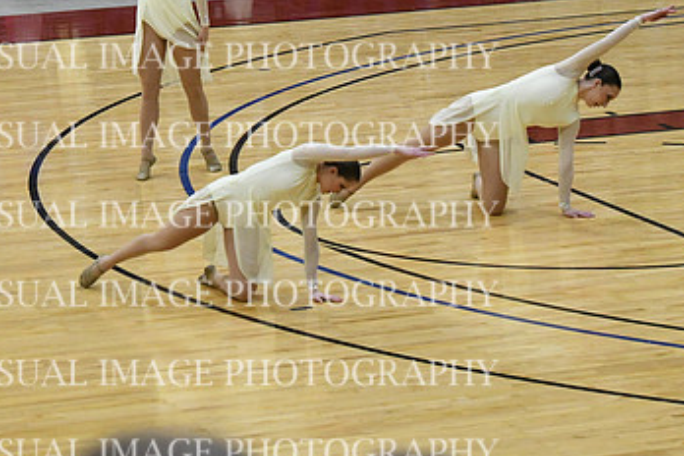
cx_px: 214
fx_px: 3325
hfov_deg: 11.7
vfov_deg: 7.8
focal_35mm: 175
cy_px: 95
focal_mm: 70
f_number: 4
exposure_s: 1/500
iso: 5000
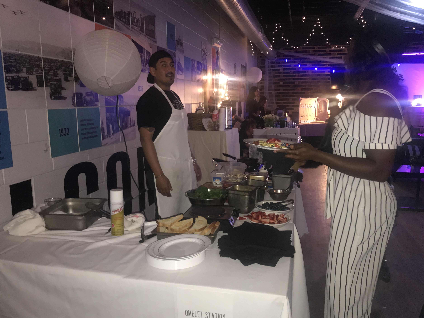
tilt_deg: -10.5
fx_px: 367
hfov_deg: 60.0
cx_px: 217
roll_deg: -0.8
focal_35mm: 30
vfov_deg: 46.8
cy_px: 169
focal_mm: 3.99
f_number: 1.8
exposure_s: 1/16
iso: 80
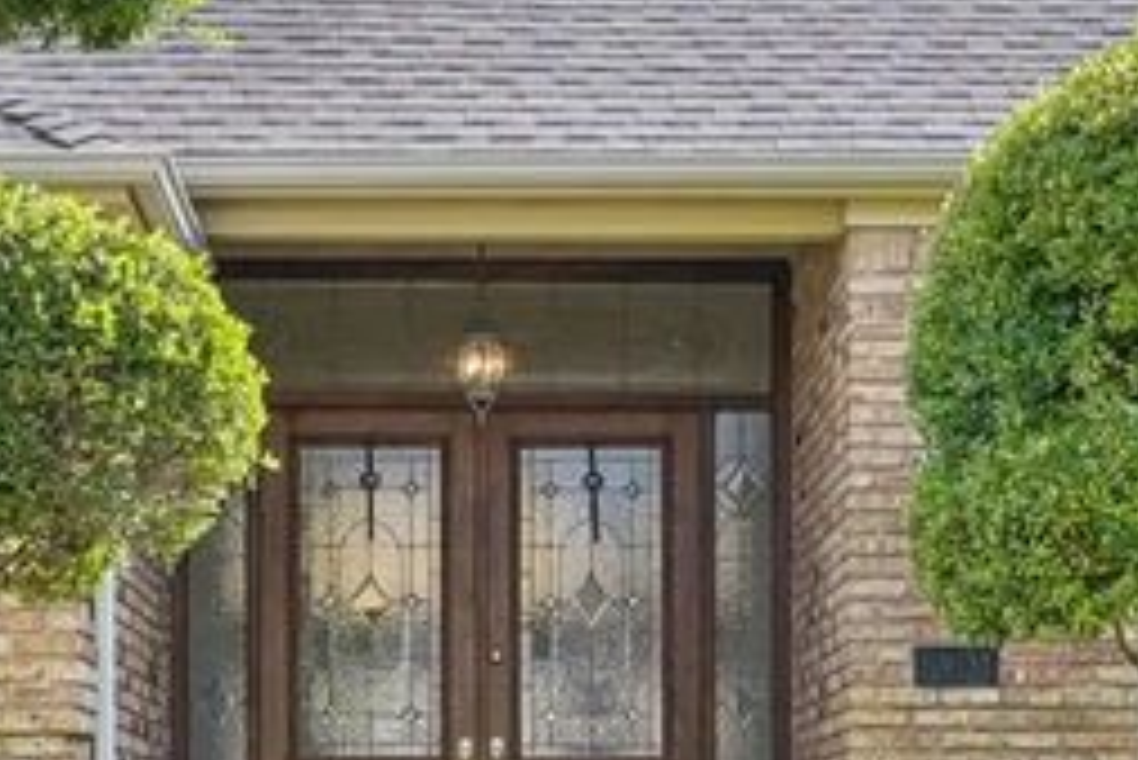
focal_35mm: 95
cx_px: 463
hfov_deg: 21.4
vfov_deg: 14.1
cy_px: 834
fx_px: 3005
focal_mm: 23.5
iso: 400
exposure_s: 1/500
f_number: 8
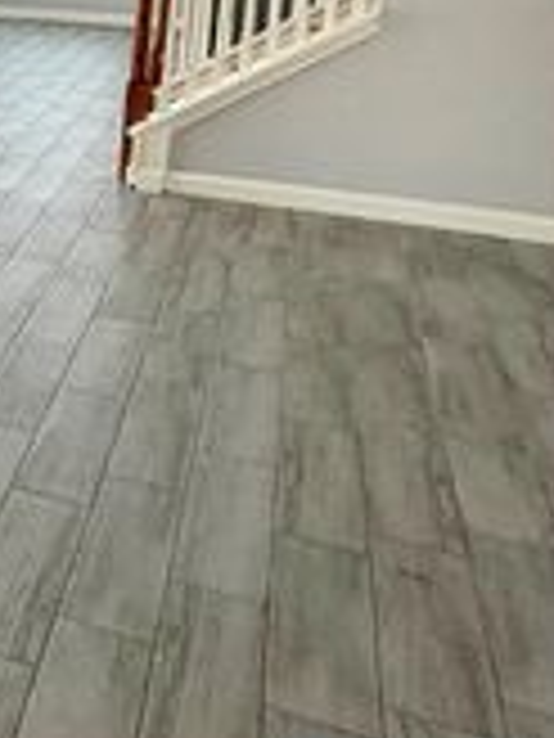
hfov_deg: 17.7
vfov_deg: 32.1
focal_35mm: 57
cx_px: -563
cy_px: 74
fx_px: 1216
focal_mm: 2.22
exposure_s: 1/121
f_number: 2.2
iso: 125
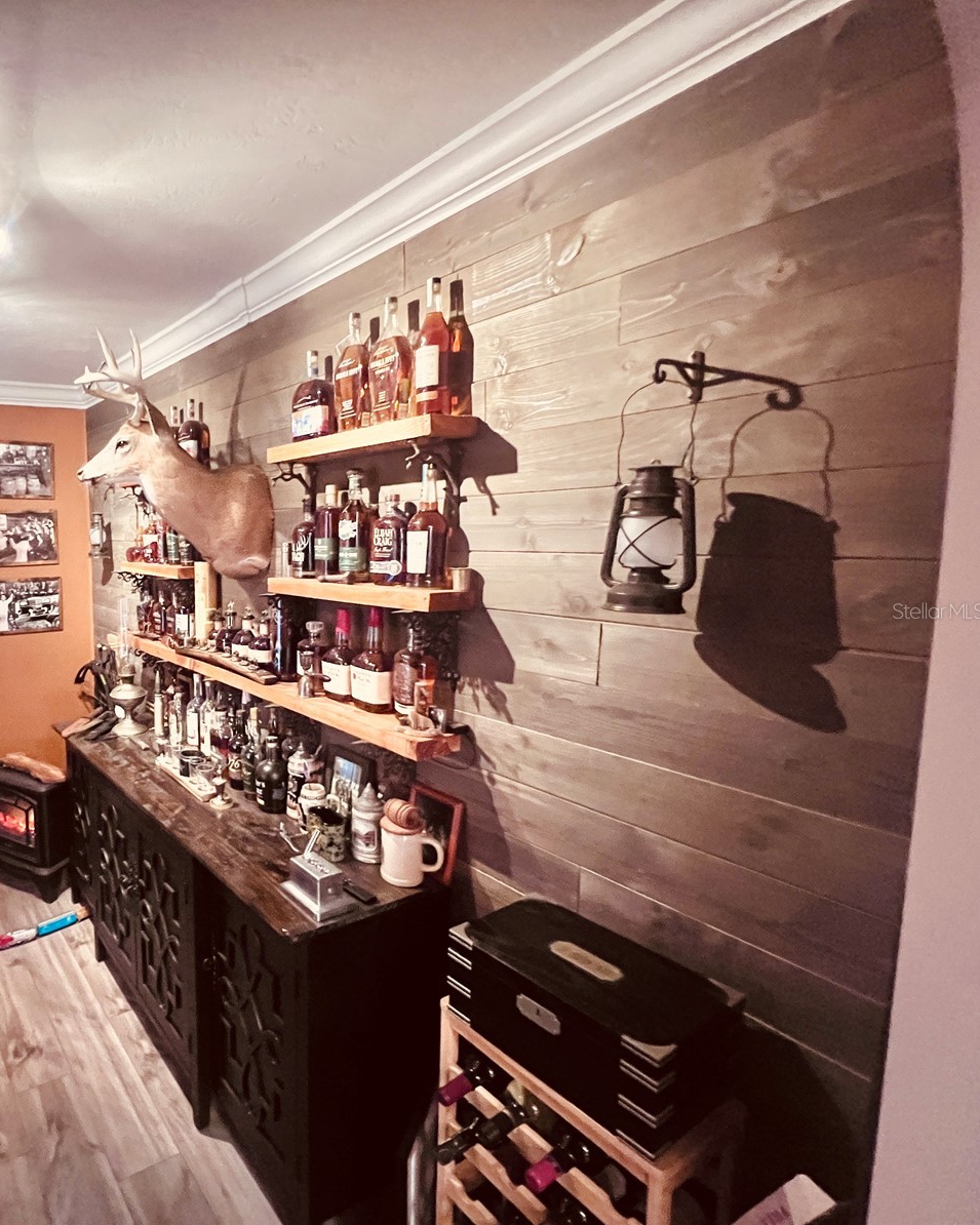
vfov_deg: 89.6
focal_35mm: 17
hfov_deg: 68.1
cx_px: 168
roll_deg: +1.7
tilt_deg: -7.5
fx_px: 616
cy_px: 610
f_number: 1.8
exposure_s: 1/40
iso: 1000
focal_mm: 1.57
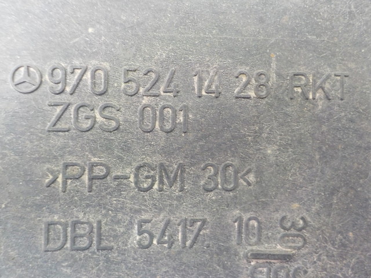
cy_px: 139
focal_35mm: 30
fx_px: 322
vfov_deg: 46.8
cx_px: 186
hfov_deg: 60.0
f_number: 3.3
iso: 400
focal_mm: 4.1
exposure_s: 1/8
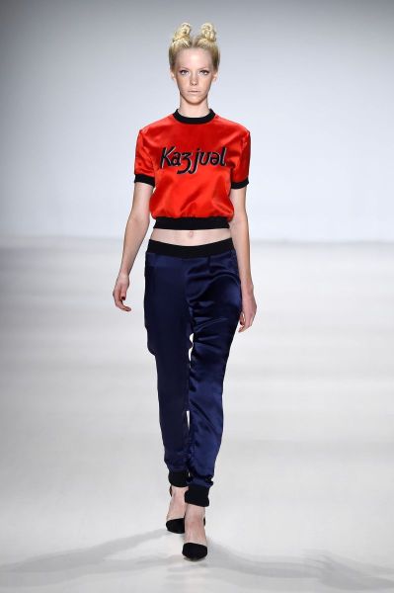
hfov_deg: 6.2
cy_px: 296
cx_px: 197
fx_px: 3618
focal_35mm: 220
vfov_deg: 9.4
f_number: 5.6
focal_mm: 220
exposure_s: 1/640
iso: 1600
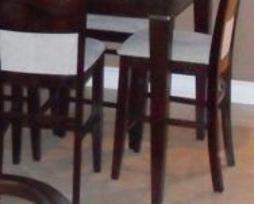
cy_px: -31
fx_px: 873
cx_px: -7
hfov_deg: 16.2
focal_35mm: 116
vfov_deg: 13.0
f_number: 3
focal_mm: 6.3
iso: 640
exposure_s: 1/45
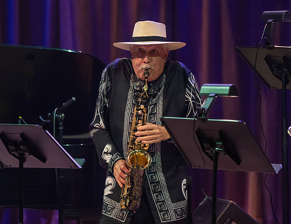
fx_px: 4787
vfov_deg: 2.7
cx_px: 154
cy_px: 103
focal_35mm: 565
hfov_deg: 3.5
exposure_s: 1/250
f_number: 6.3
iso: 3200
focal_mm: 400
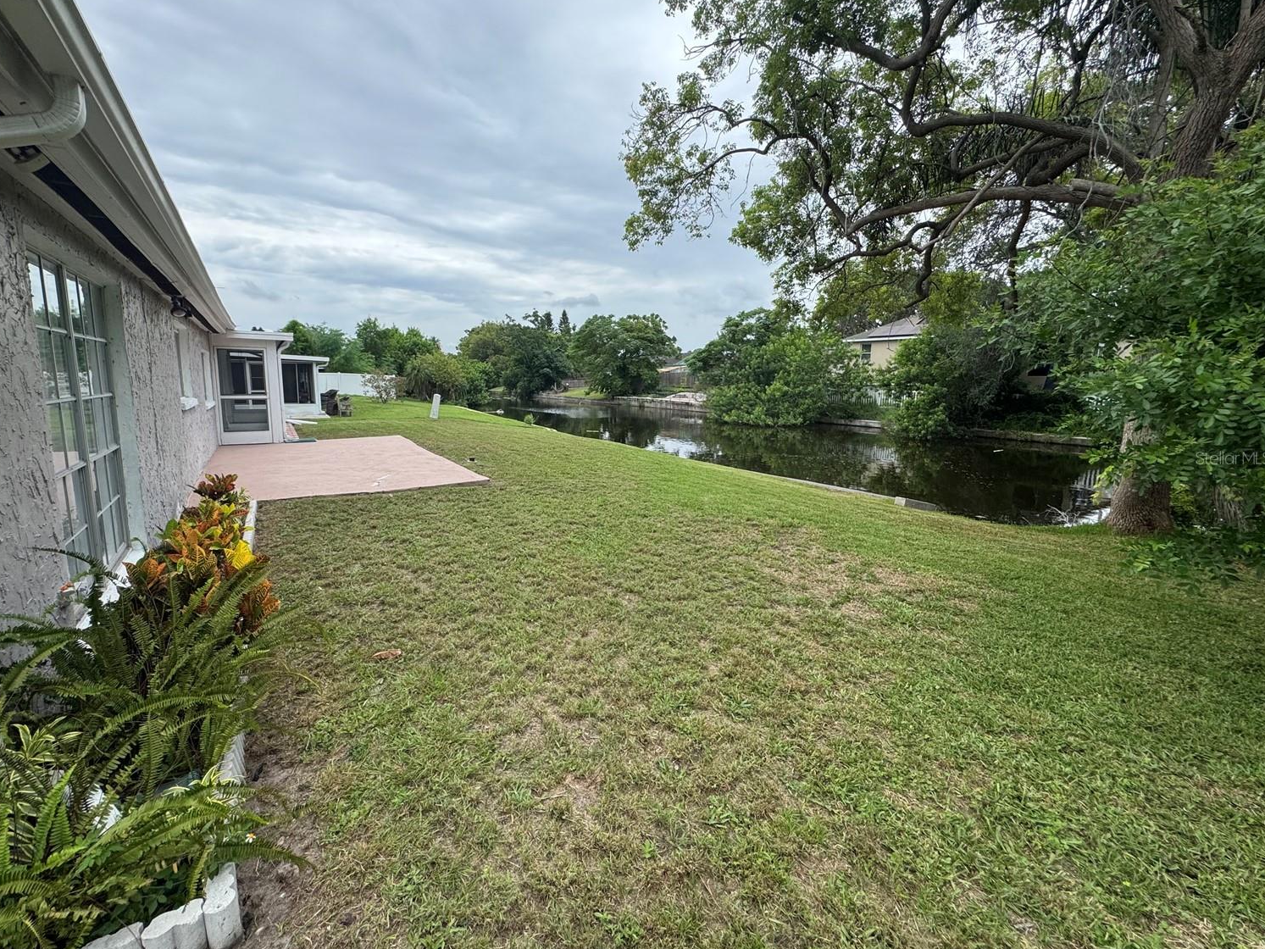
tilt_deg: -7.5
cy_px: 458
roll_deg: +0.2
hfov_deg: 98.1
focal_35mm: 15
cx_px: 597
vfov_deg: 81.7
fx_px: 548
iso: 50
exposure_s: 1/1420
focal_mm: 2.22
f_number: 2.2
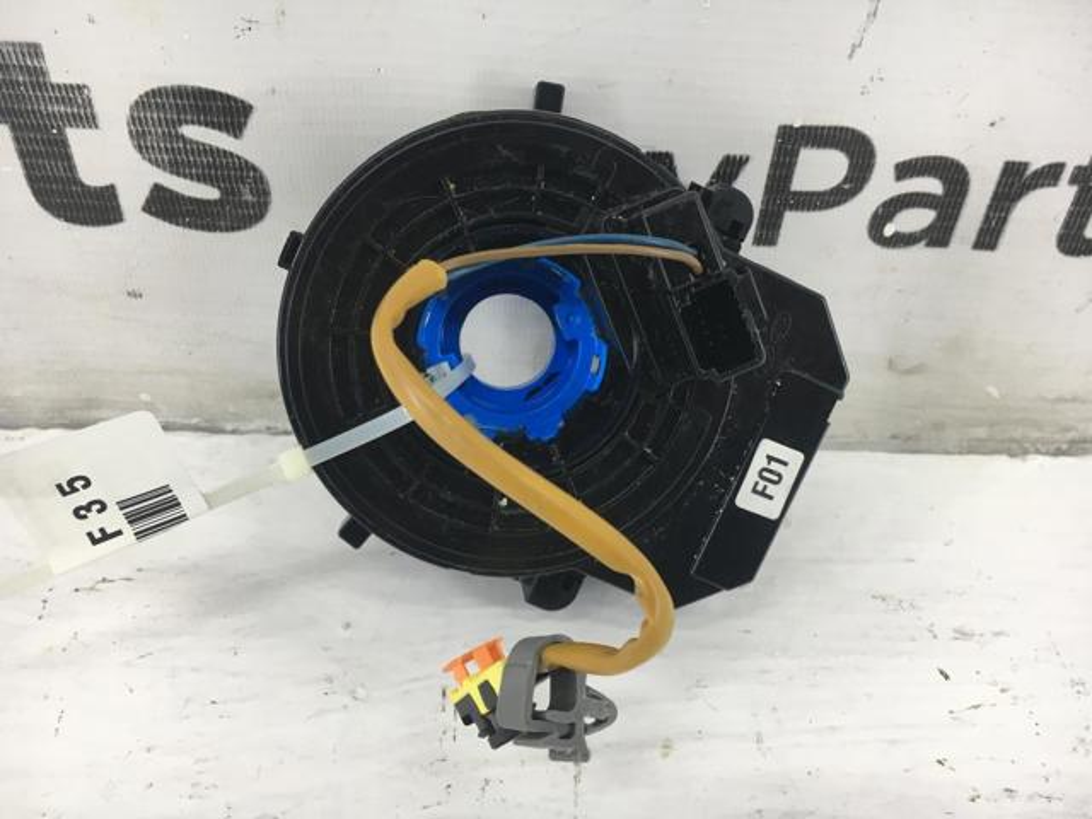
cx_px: 546
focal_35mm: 29
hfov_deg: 61.7
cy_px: 410
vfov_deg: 48.2
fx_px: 915
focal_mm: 4.15
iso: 32
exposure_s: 1/33
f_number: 2.2
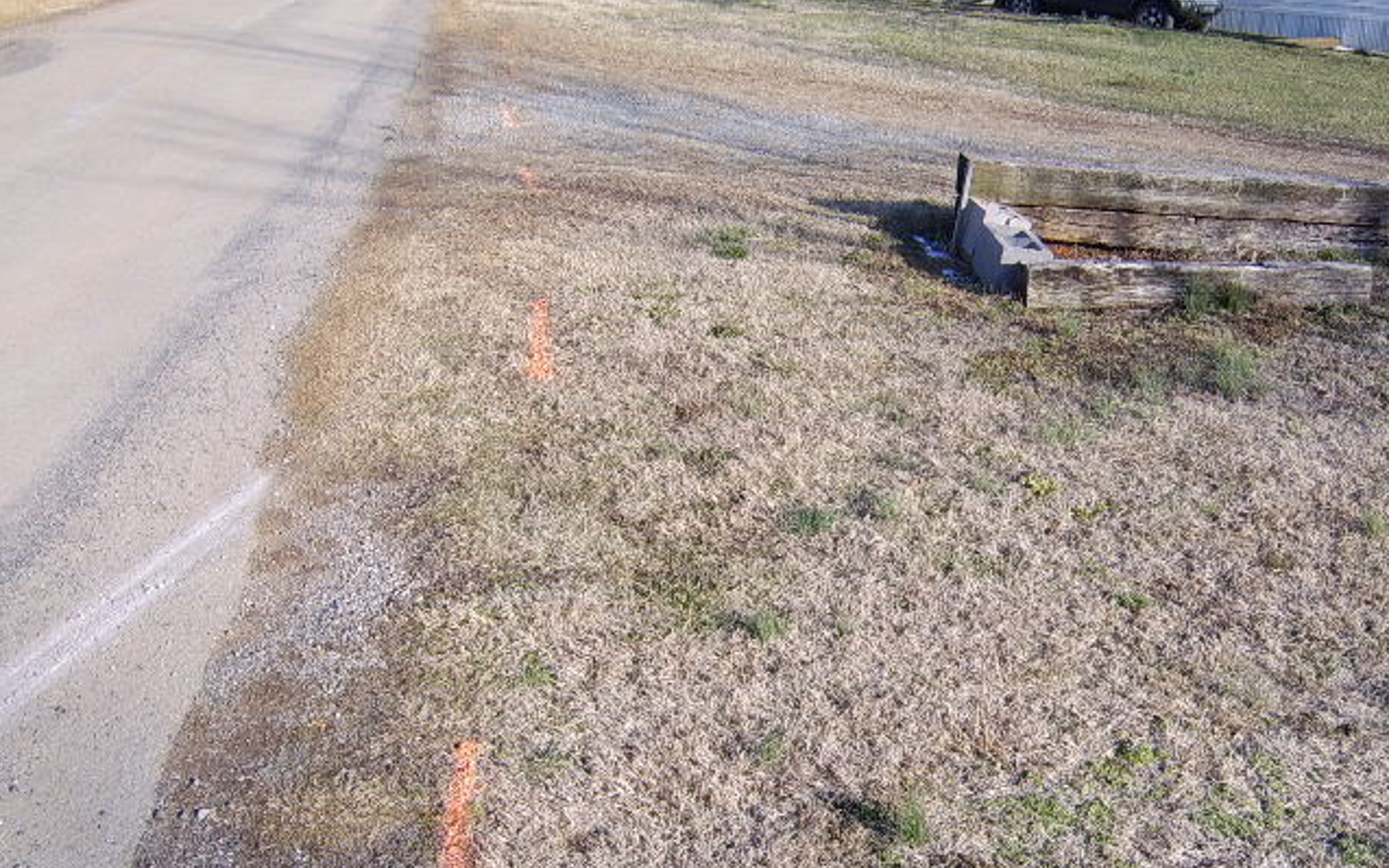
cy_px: 504
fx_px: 1249
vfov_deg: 38.2
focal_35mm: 33
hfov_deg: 58.1
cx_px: 696
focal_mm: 8.13
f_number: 5.6
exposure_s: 1/176
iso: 71
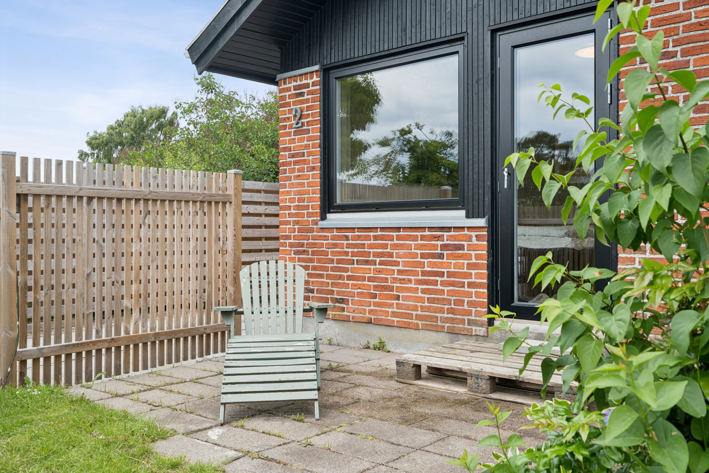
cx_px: 354
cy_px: 236
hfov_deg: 55.8
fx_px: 670
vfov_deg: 38.9
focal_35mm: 34
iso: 200
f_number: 6.3
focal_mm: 34
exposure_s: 1/200
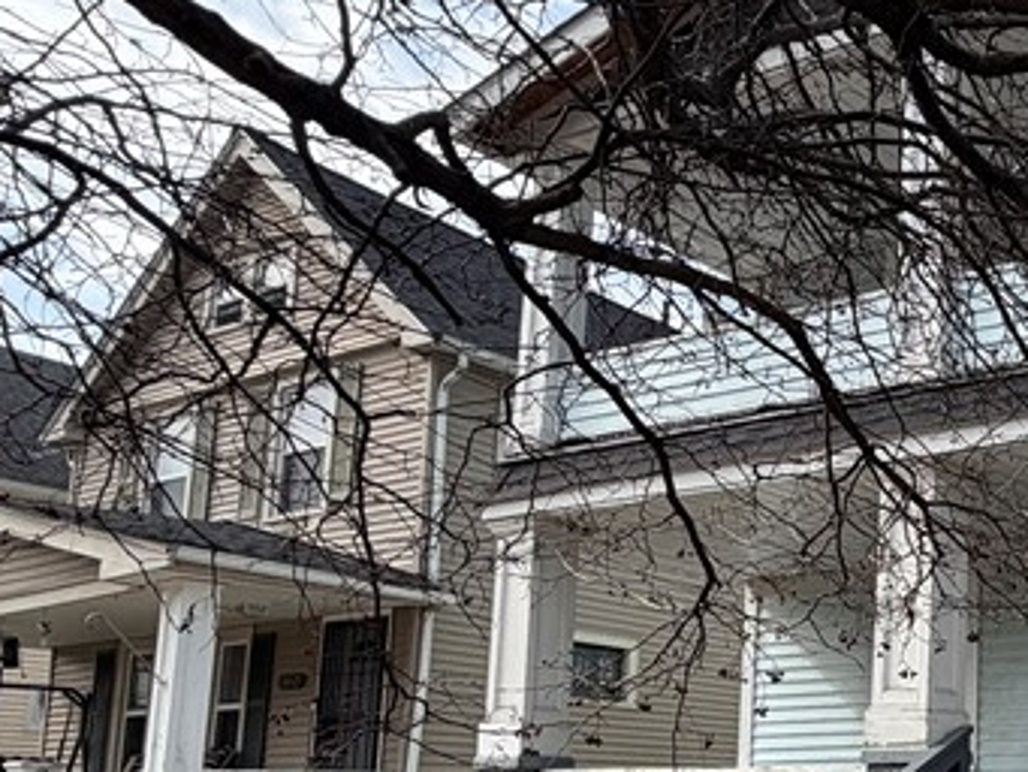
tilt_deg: +9.4
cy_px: 633
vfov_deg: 33.2
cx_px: 1115
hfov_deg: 37.8
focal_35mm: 42
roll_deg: +1.1
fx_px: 1248
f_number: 2.2
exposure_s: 1/770
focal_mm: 2.22
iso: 25
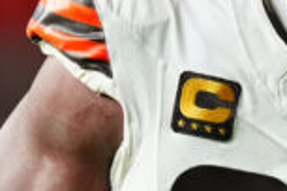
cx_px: 266
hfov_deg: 0.8
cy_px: 312
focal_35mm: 2678
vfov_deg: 0.5
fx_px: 21348
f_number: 2.8
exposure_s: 1/2500
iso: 5000
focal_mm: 400
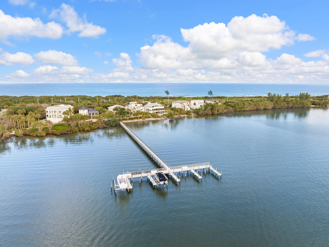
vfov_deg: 56.8
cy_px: 124
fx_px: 228
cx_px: 164
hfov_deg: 71.6
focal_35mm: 24
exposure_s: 1/120
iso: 170
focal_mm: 12.29
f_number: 2.8
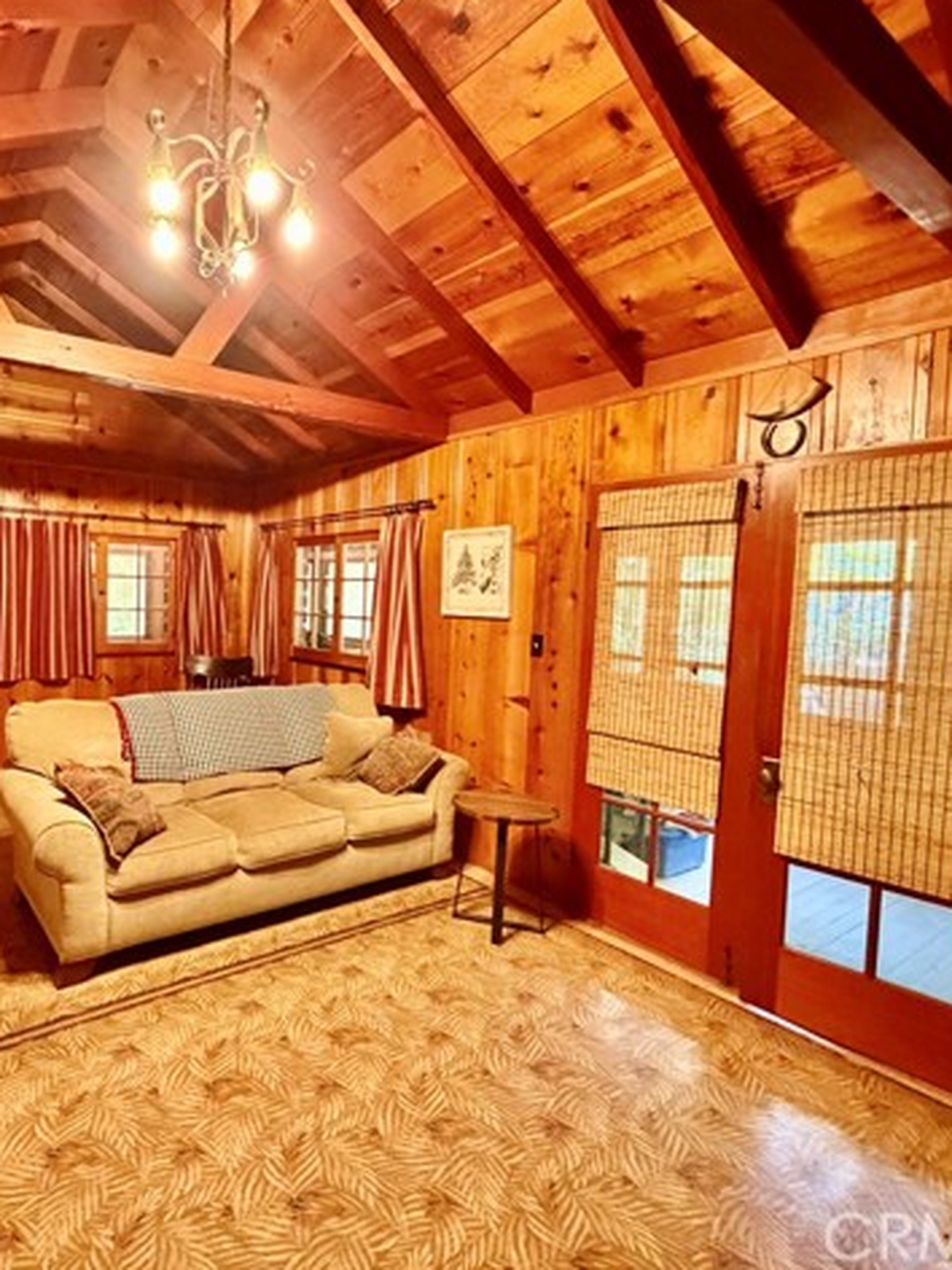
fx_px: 697
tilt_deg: -3.0
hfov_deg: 66.2
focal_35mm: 19
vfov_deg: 84.7
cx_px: 293
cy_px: 630
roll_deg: -0.1
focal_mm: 2.22
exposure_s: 1/60
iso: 1250
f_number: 2.2
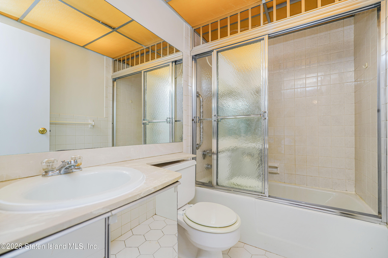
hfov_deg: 96.7
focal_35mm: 16
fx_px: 172
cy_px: 129
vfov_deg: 73.7
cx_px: 194
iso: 50
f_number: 4
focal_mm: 16
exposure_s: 1/30
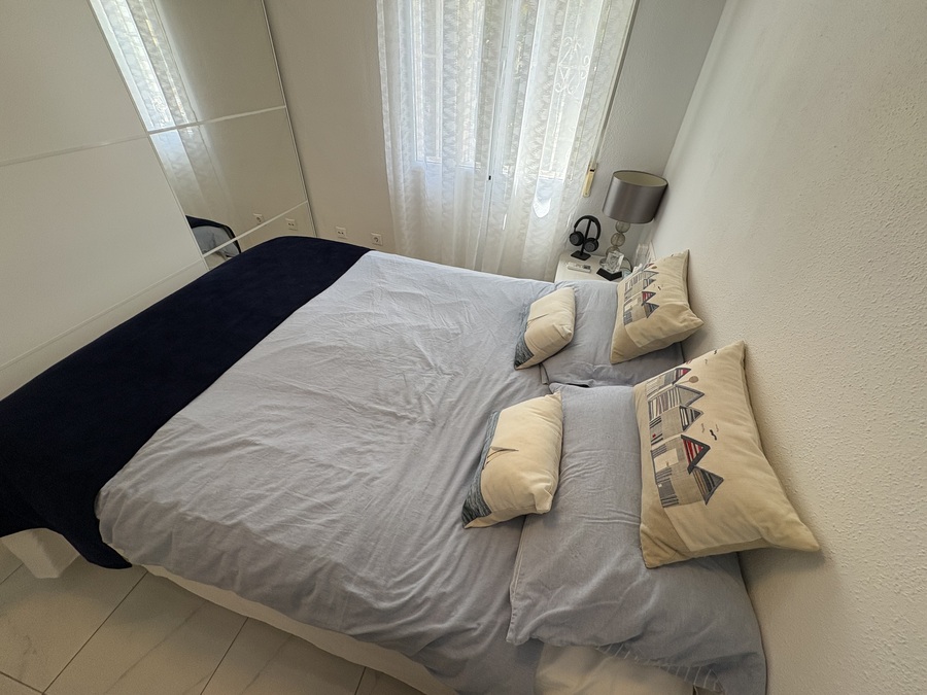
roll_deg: -2.3
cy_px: 348
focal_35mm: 14
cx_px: 464
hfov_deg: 102.1
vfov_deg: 85.7
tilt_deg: -39.7
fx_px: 375
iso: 64
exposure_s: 1/100
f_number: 2.2
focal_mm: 2.22
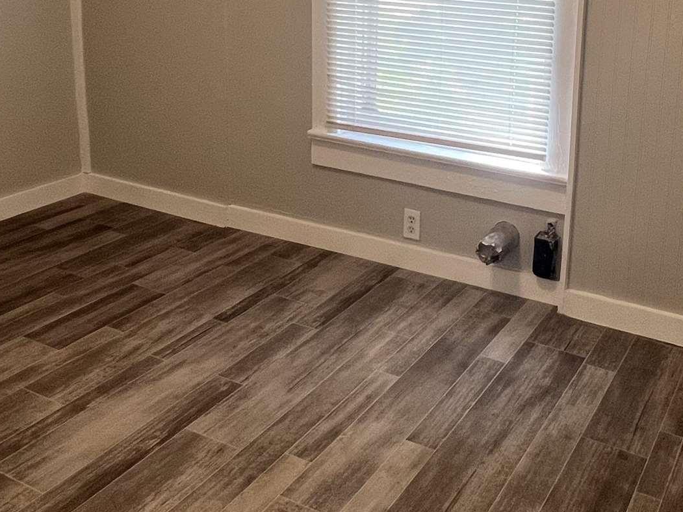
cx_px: 493
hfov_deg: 47.5
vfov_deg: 36.0
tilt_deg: -10.3
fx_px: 750
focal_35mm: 38
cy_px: 78
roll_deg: -2.0
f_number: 1.8
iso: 125
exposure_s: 1/120
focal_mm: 1.57
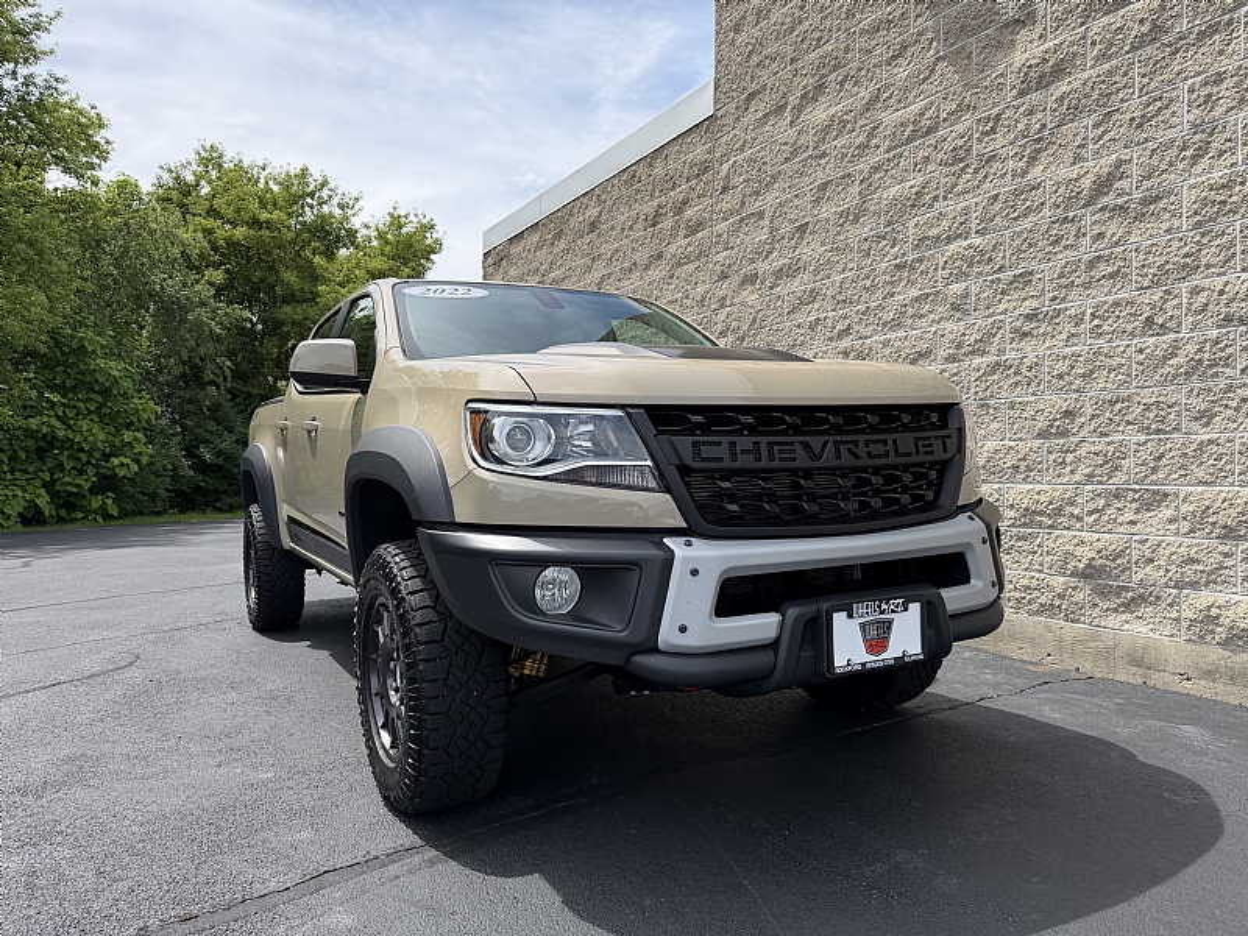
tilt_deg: +0.8
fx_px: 865
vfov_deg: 56.8
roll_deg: -0.7
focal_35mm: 24
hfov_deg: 71.6
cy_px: 468
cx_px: 624
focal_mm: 6.76
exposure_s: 1/3584
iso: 100
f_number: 1.78
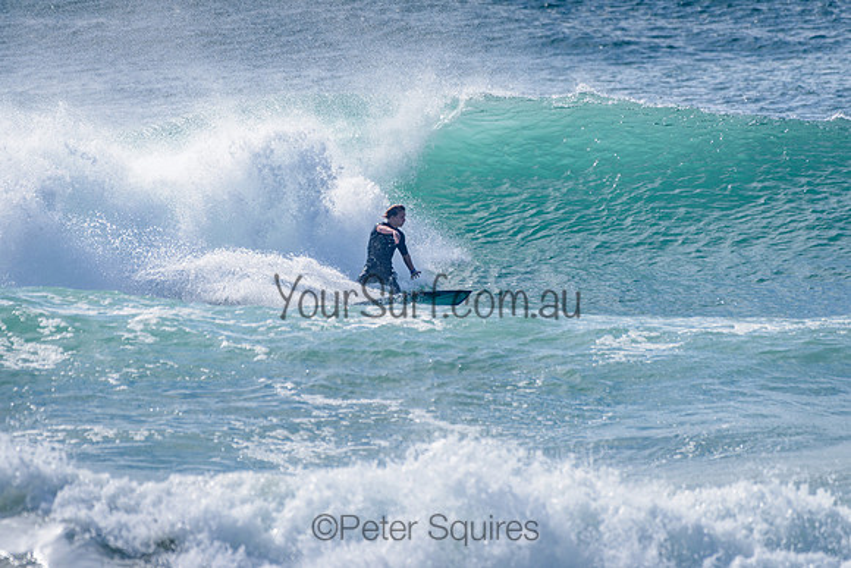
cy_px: 220
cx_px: 421
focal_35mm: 612
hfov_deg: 3.4
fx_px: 14474
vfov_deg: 2.2
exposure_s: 1/2000
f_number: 5.6
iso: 110
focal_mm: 500
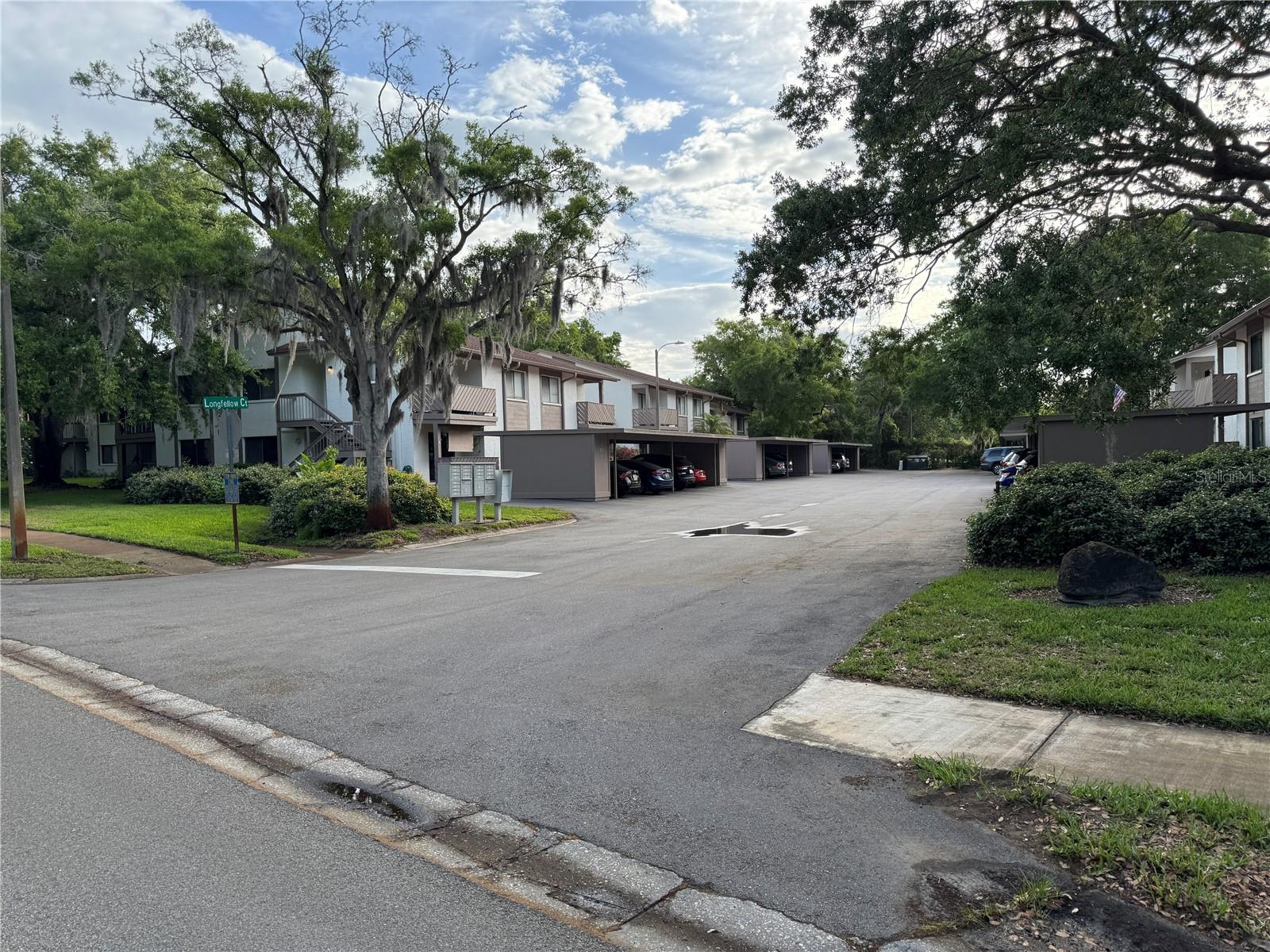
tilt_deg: -2.1
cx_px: 635
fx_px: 881
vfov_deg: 56.8
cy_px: 476
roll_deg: +1.5
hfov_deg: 71.6
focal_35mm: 24
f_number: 1.78
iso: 80
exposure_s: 1/1366
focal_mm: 6.76
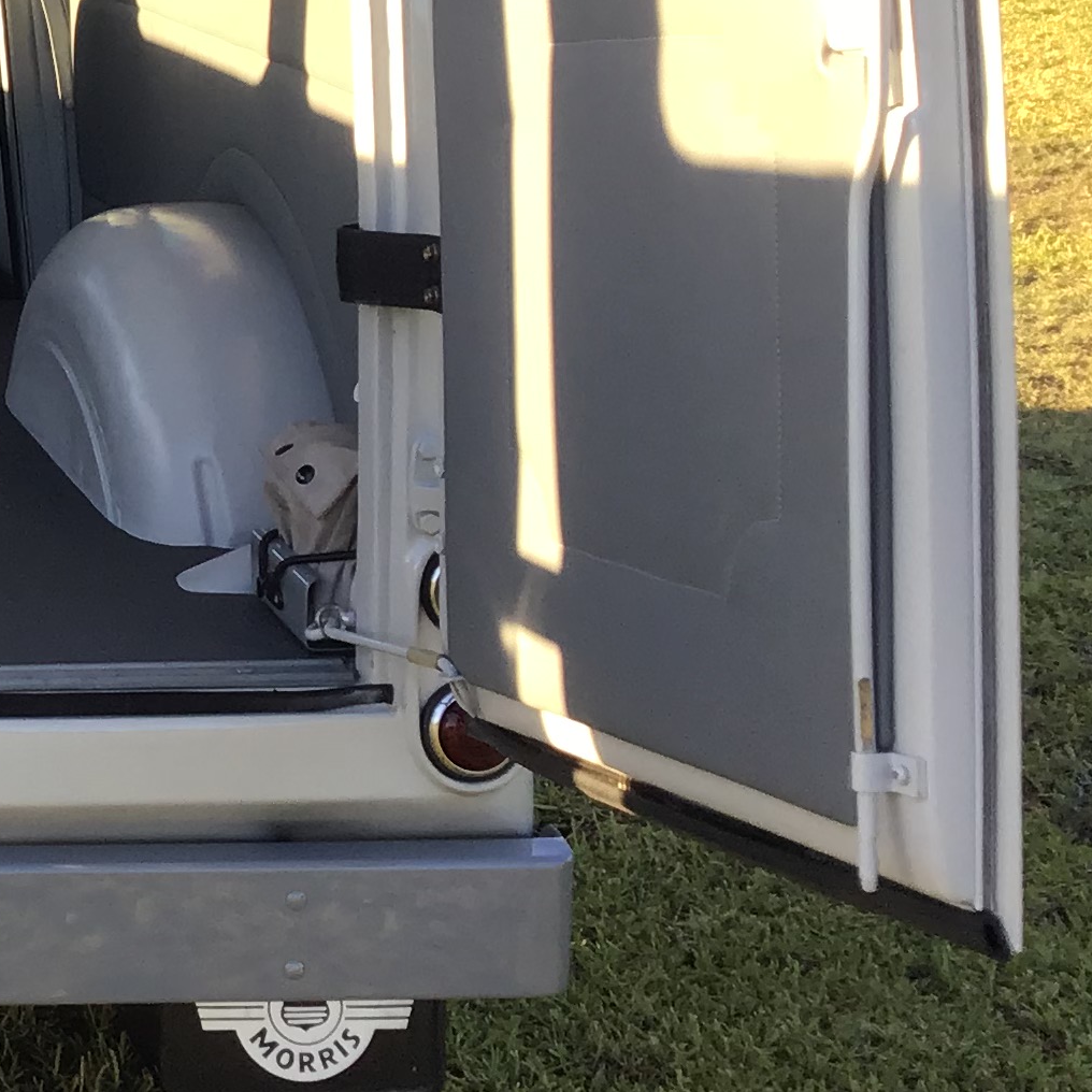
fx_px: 3141
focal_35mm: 88
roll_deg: +0.1
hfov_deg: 17.9
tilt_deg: -6.7
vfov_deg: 19.4
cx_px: -480
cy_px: 159
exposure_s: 1/128
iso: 25
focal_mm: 3.3
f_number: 2.4
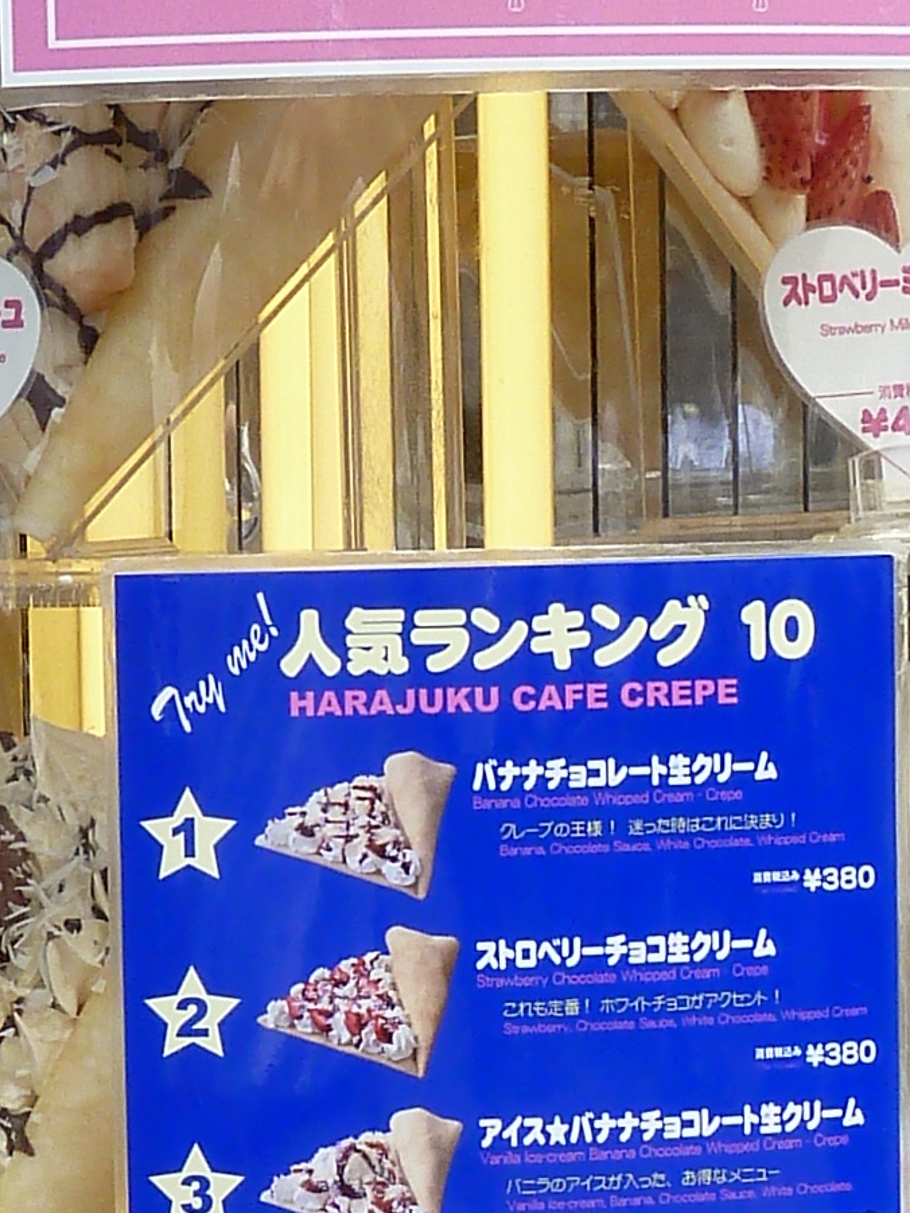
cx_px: 213
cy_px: 692
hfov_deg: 13.3
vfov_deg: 17.7
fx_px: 3890
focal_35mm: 111
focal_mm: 4.1
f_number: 4
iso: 80
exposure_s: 1/320
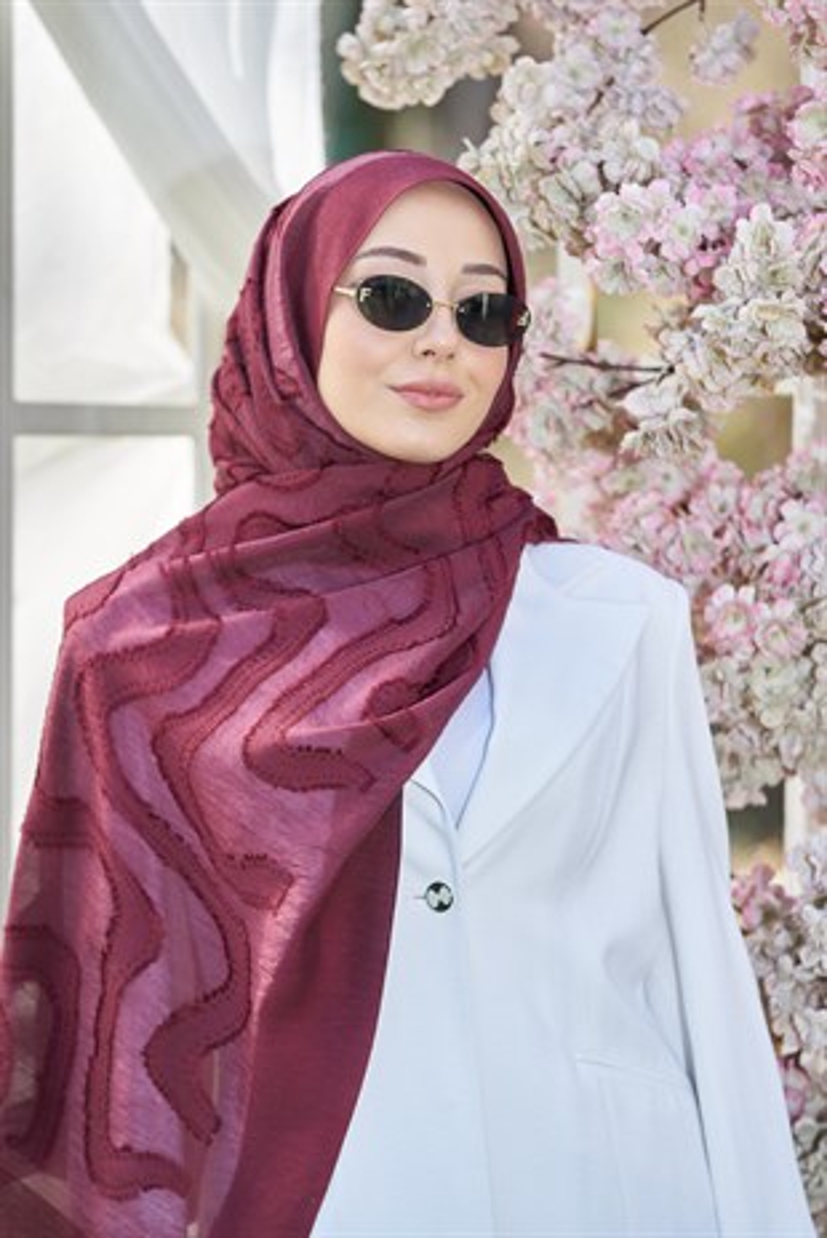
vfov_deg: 15.2
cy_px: 619
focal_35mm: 135
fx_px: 4645
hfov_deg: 10.2
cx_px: 414
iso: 200
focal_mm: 135
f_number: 4
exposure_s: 1/250
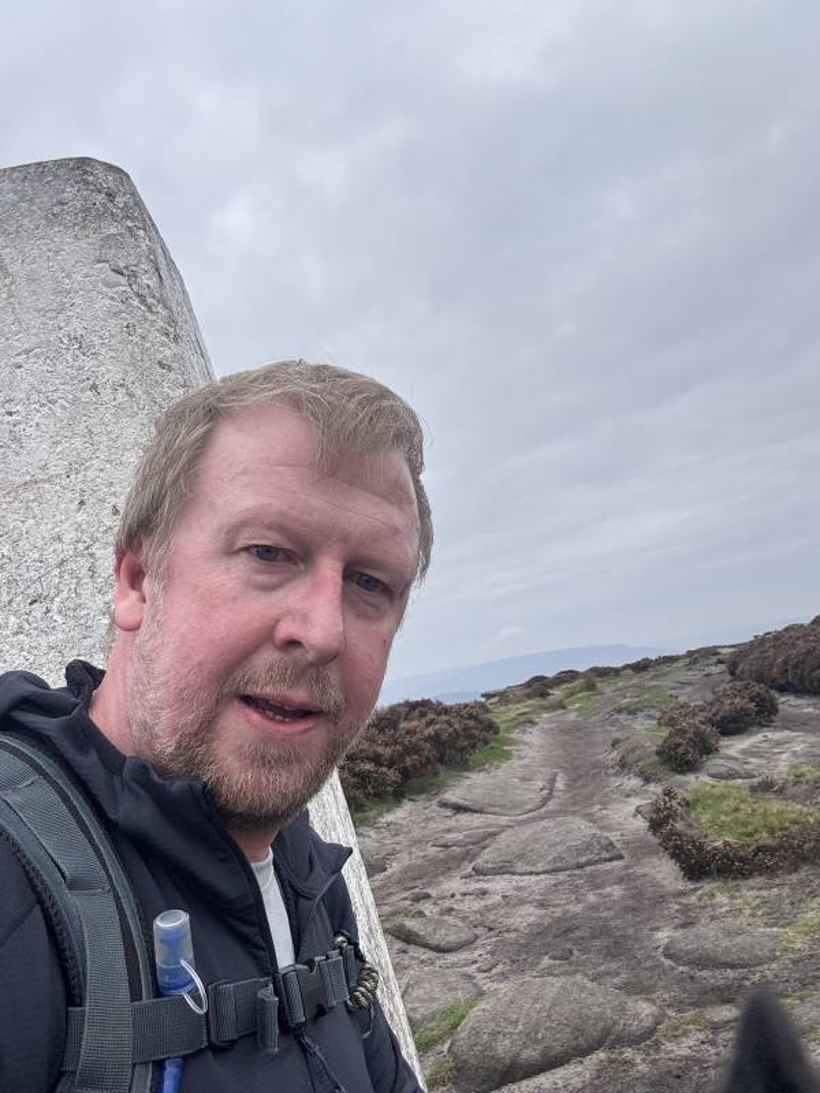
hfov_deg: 46.8
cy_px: 546
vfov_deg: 60.0
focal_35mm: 30
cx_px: 410
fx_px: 948
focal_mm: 2.69
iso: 25
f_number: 1.9
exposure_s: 1/269
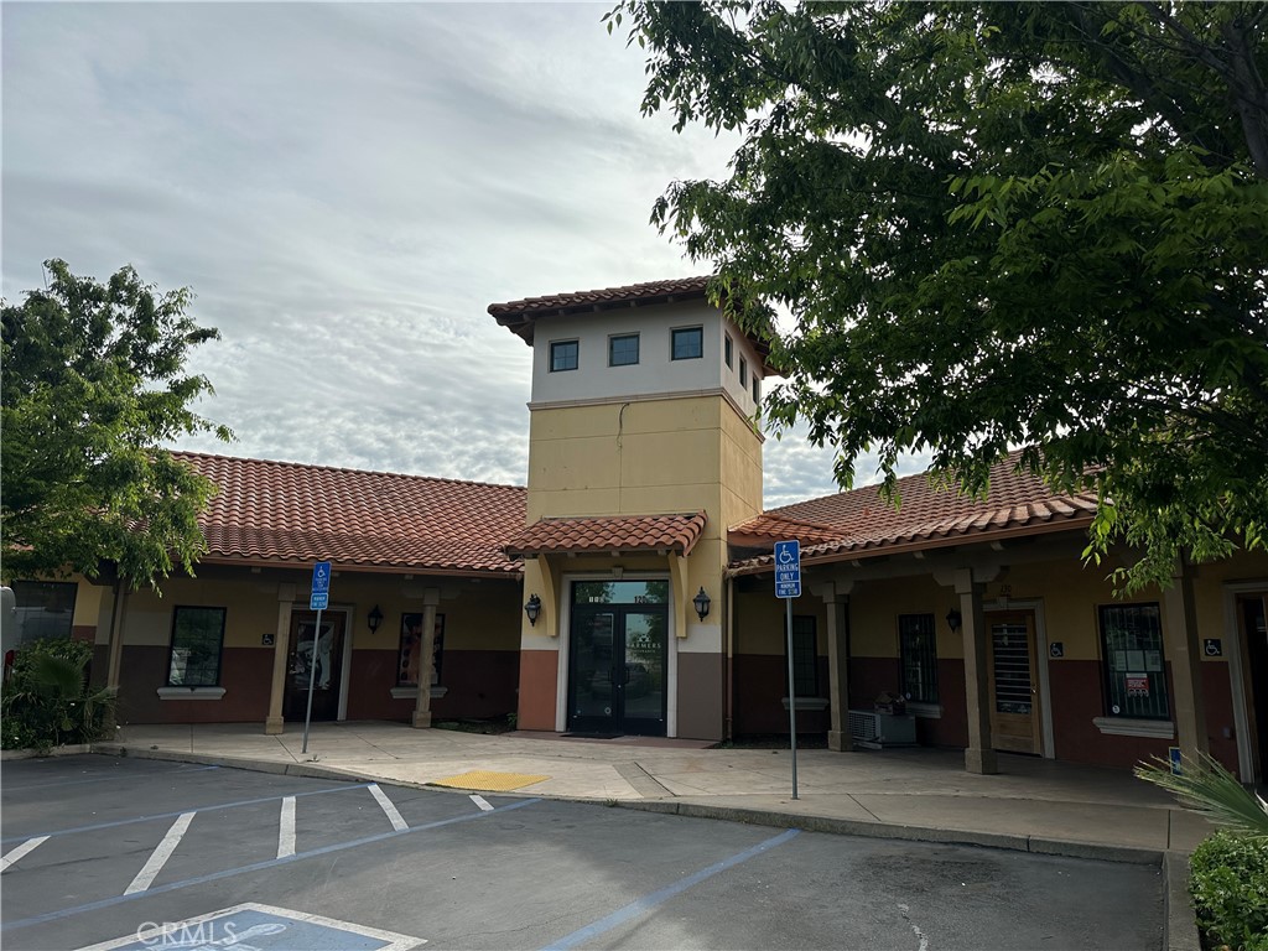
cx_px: 634
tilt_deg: +9.6
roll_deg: -1.5
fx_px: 879
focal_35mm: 24
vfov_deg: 56.8
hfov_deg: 71.6
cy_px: 476
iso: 80
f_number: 1.78
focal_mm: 6.86
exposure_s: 1/5263
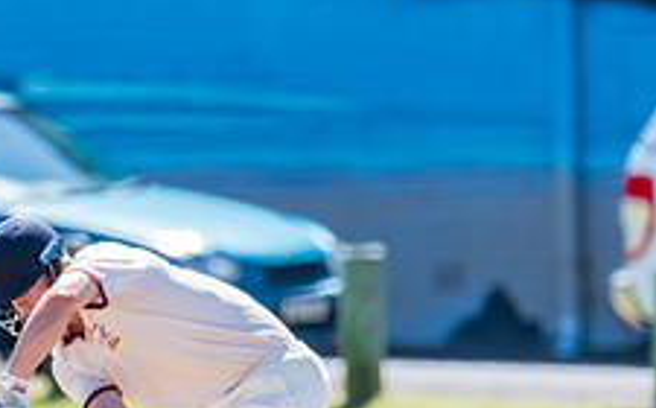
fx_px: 32890
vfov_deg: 0.7
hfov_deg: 1.1
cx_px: 58
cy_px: 348
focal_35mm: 1842
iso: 640
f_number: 6.3
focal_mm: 600
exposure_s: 1/2000
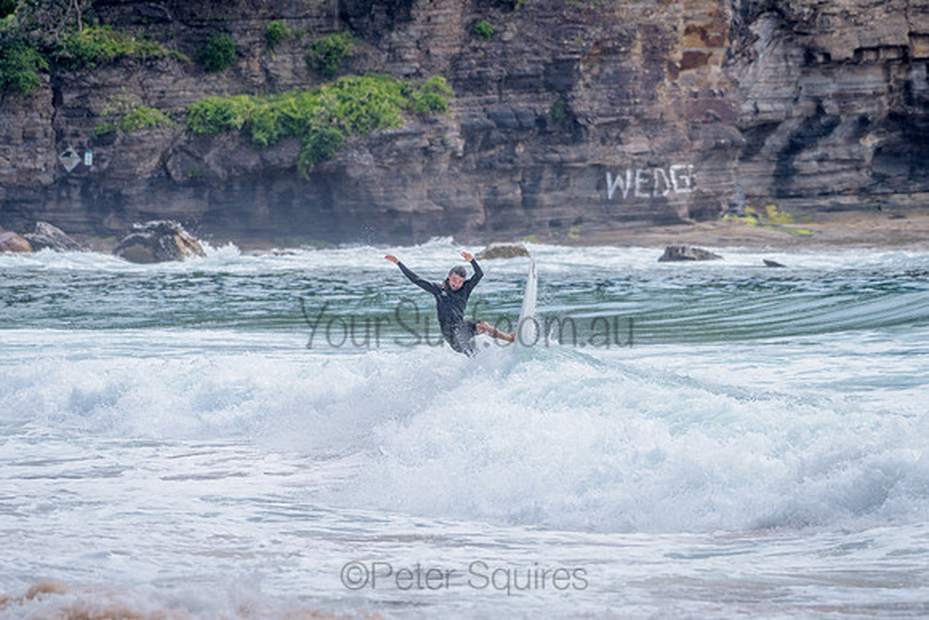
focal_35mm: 368
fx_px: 9495
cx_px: 516
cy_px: 326
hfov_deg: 5.6
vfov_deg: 3.7
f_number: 5.6
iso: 250
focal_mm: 300
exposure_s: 1/2000
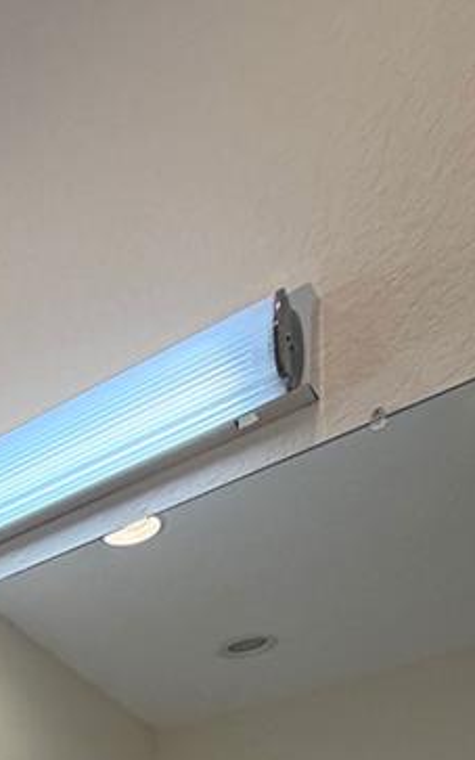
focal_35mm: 49
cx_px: -354
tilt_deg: -3.4
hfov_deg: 20.0
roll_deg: +1.8
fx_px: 1015
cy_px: 1187
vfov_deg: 26.6
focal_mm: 2.22
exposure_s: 1/120
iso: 125
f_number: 2.2
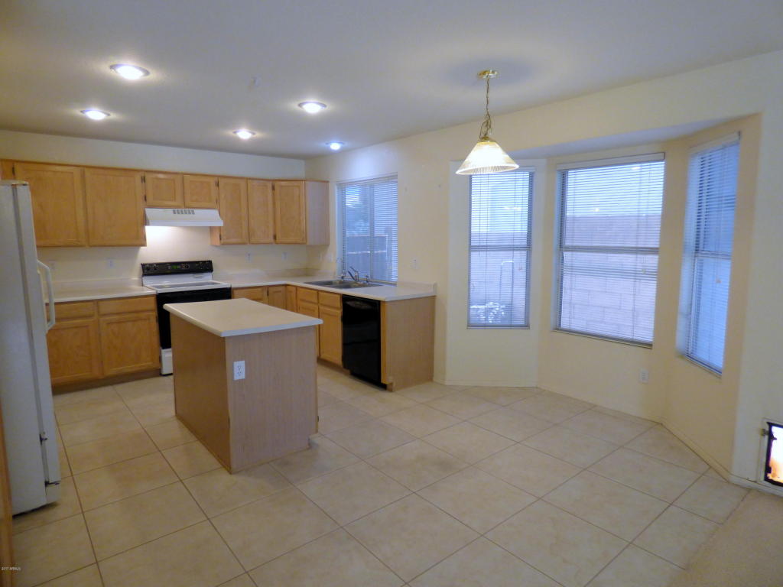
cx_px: 392
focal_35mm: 20
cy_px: 294
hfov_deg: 81.7
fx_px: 452
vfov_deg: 66.0
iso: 320
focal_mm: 3.58
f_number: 2.8
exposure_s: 1/60
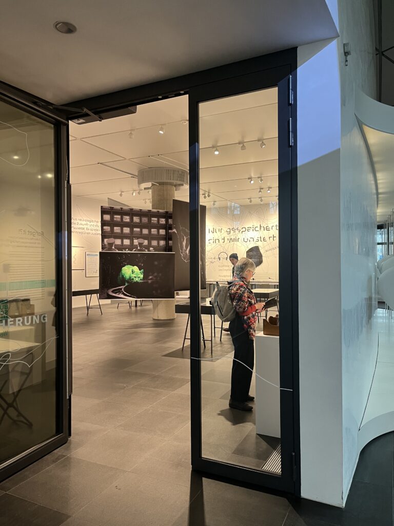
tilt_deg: +0.6
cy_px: 263
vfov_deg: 67.3
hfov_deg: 53.1
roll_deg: +1.0
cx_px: 197
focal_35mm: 26
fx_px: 395
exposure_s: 1/60
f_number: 1.6
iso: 250
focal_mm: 5.1
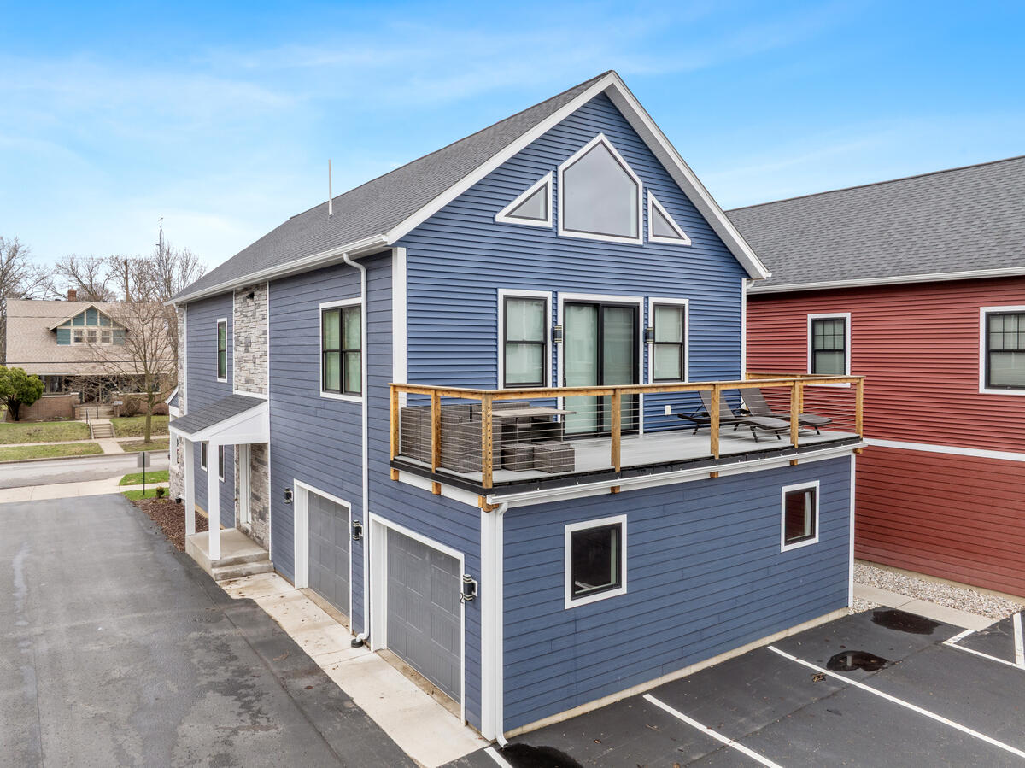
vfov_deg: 56.8
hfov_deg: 71.6
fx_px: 710
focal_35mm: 24
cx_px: 512
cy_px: 384
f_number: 8
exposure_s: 1/100
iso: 100
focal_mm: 12.29
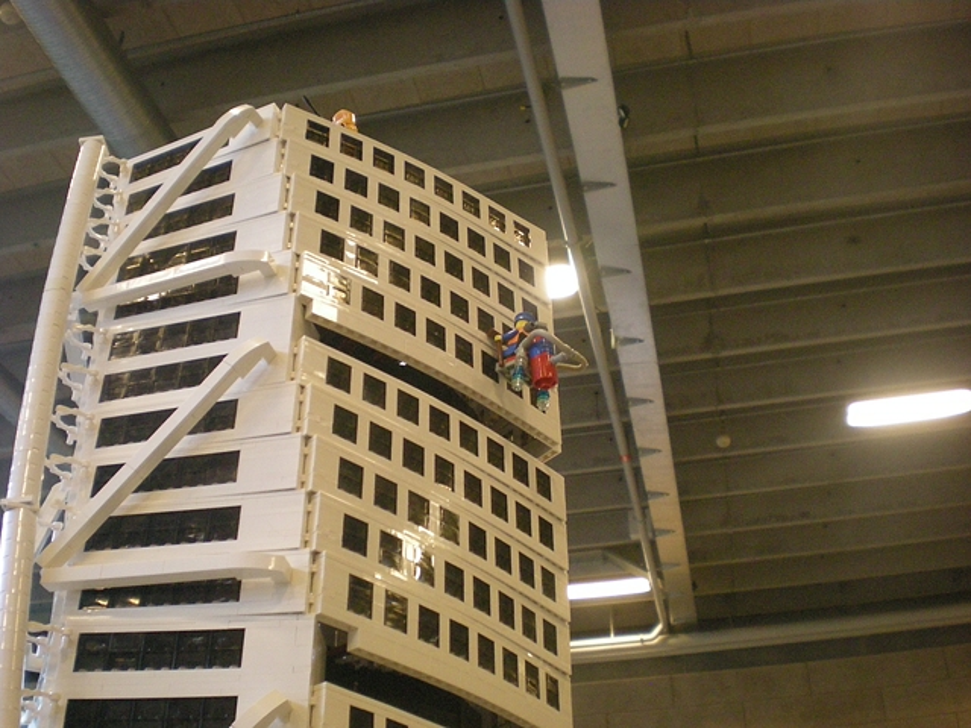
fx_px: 1066
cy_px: 364
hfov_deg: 49.0
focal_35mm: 38
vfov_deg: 37.7
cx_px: 486
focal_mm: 6.3
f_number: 3.1
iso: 400
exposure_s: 1/23.8
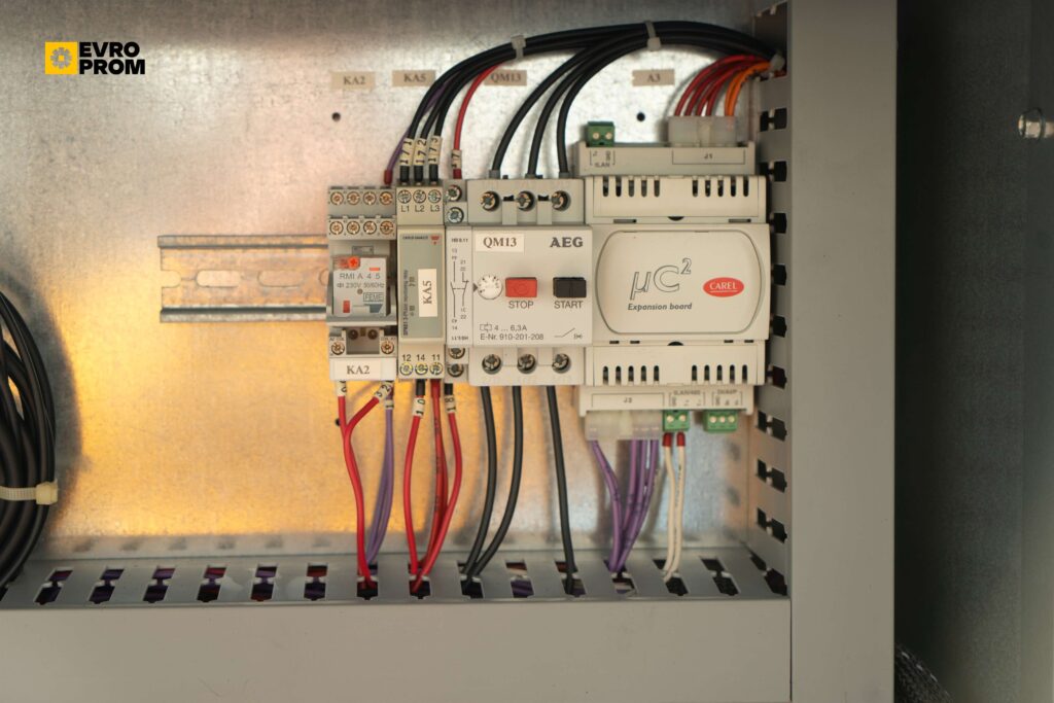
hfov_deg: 31.9
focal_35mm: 63
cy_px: 352
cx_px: 527
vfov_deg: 21.6
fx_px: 1845
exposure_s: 1/125
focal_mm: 63
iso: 125
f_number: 4.5
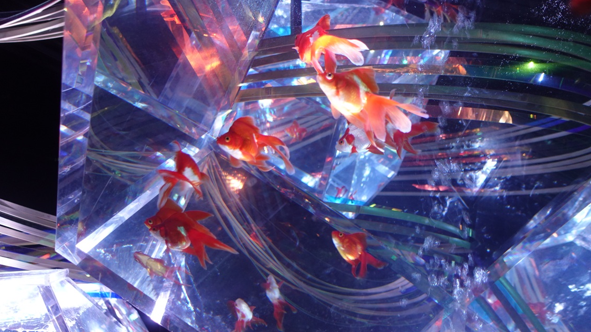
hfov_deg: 71.9
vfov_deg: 44.2
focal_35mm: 26
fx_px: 407
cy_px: 199
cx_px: 296
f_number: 1.8
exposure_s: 1/30
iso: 400
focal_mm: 8.8
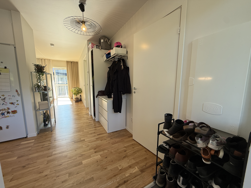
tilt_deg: -8.0
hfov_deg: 102.1
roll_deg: +0.0
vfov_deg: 85.7
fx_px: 102
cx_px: 126
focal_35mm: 14
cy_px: 94
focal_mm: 2.22
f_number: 2.2
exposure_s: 1/99
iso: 80
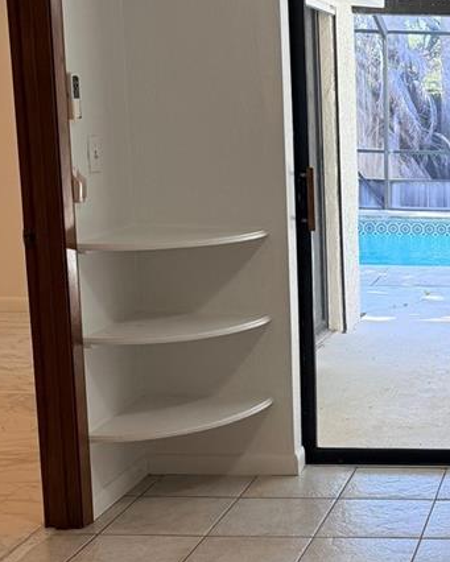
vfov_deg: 28.7
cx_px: 581
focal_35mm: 66
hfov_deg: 21.1
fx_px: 1098
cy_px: 281
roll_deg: -2.3
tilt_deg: -8.2
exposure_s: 1/185
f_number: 1.78
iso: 100
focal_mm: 6.76
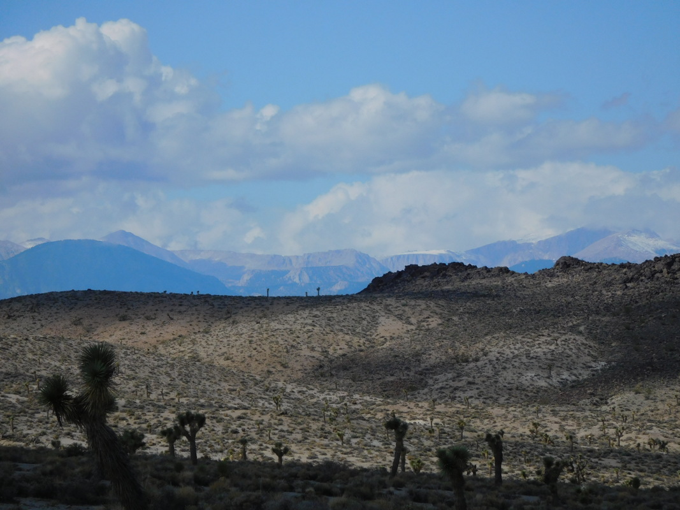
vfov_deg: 5.3
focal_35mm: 280
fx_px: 5500
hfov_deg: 7.1
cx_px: 340
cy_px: 255
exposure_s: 1/1250
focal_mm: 50
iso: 125
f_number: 5.8
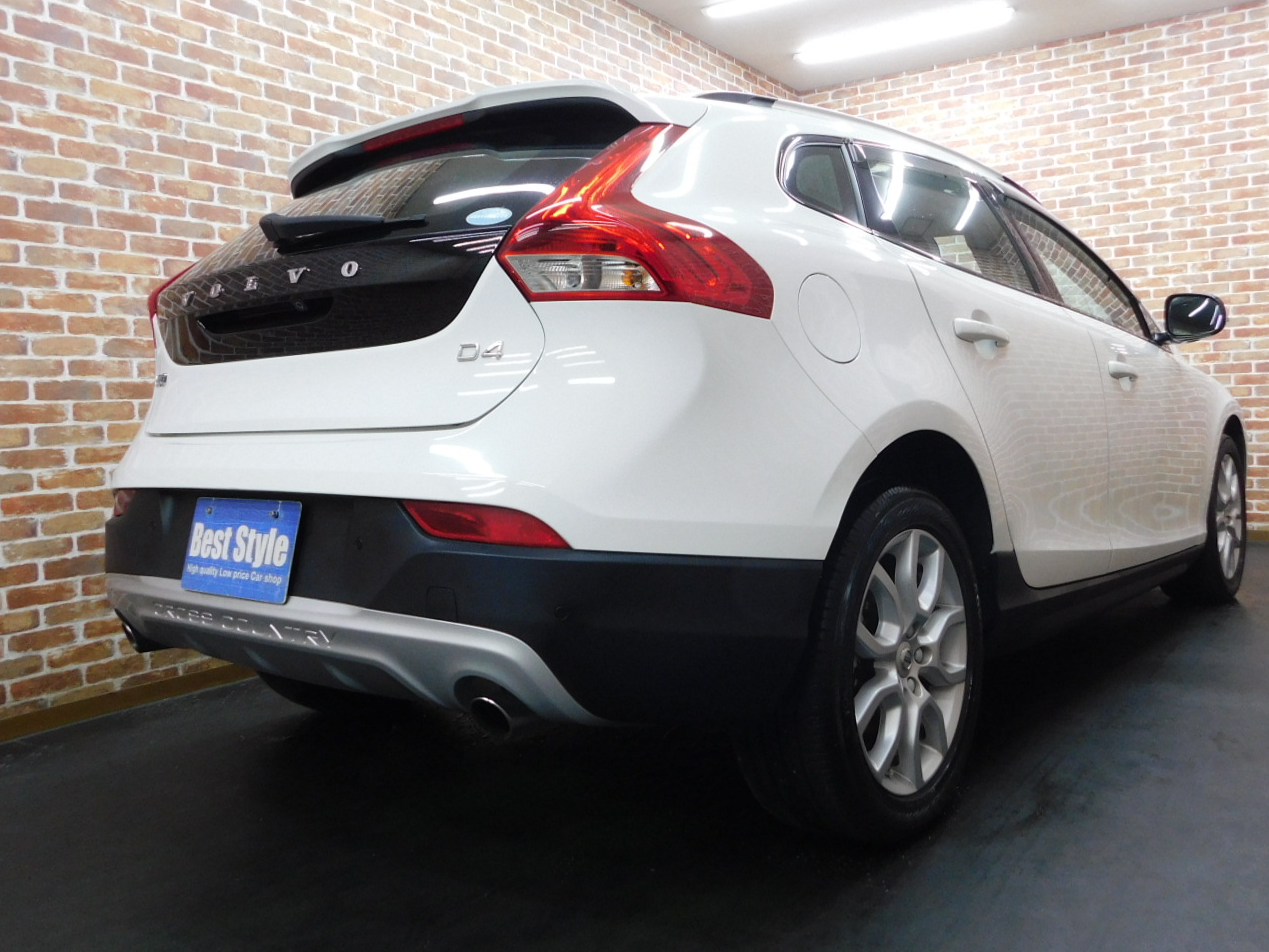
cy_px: 451
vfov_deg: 48.2
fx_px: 1063
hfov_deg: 61.6
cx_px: 675
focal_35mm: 29
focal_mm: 4
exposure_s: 1/30
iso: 220
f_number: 3
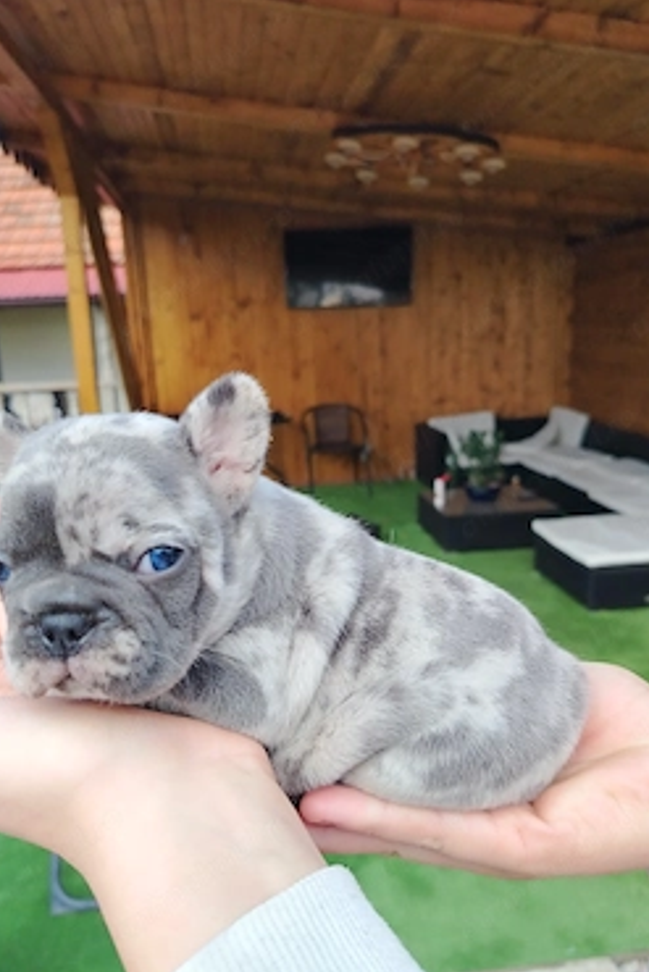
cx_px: 310
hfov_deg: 48.0
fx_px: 729
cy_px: 518
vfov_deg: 67.3
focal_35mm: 27
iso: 500
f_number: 1.75
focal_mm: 5.25
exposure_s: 1/900
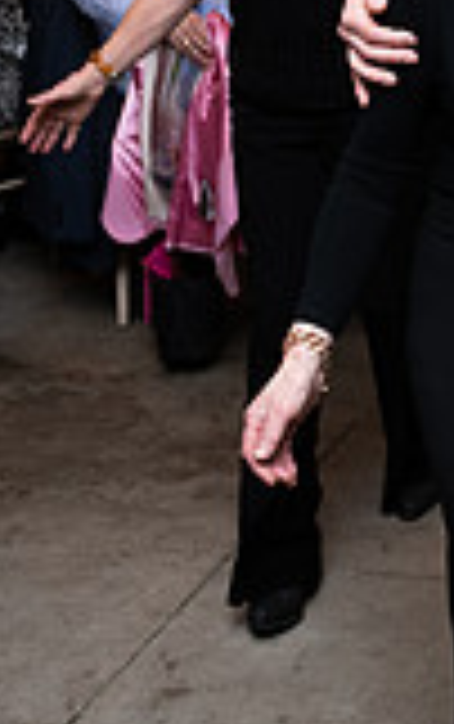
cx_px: 863
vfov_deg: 22.8
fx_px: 1737
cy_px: 43
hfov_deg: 13.2
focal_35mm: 88
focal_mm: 24
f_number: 3.5
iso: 800
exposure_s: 1/160
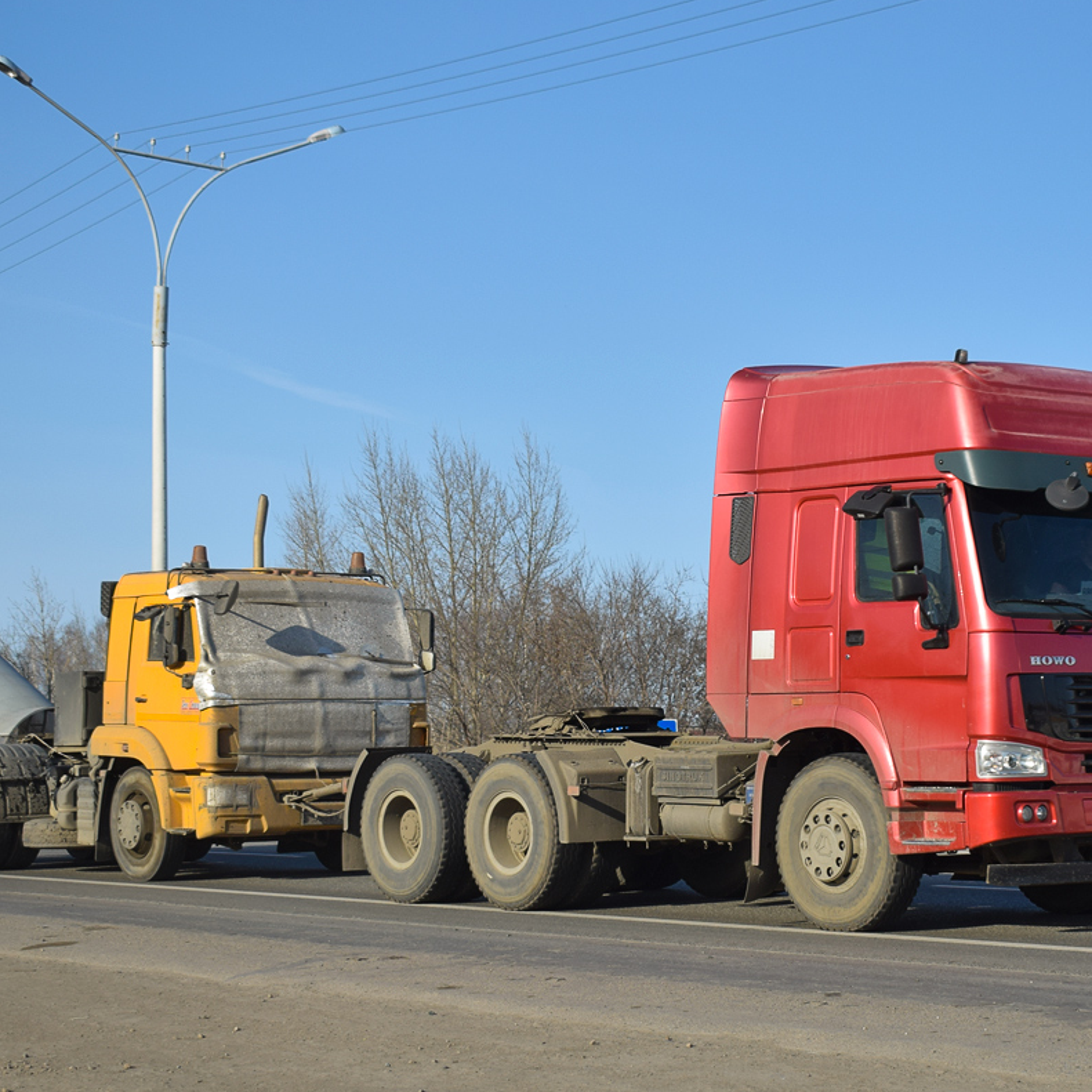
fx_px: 2070
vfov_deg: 29.6
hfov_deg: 29.5
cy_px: 543
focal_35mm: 58
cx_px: 628
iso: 100
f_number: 5
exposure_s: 1/1000
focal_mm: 30
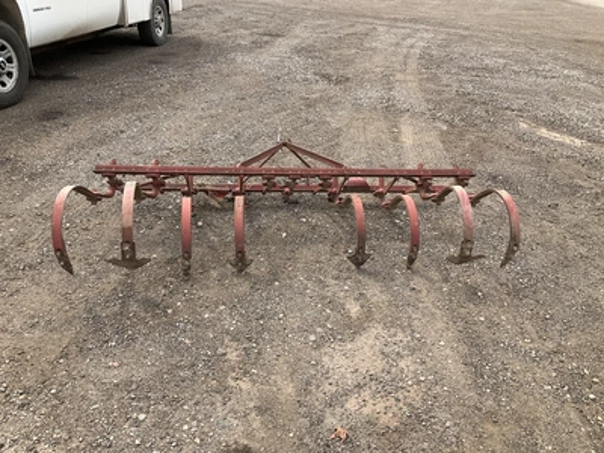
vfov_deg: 48.2
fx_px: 506
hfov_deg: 61.7
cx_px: 302
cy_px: 226
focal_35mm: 29
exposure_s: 1/883
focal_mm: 3
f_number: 1.8
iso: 25
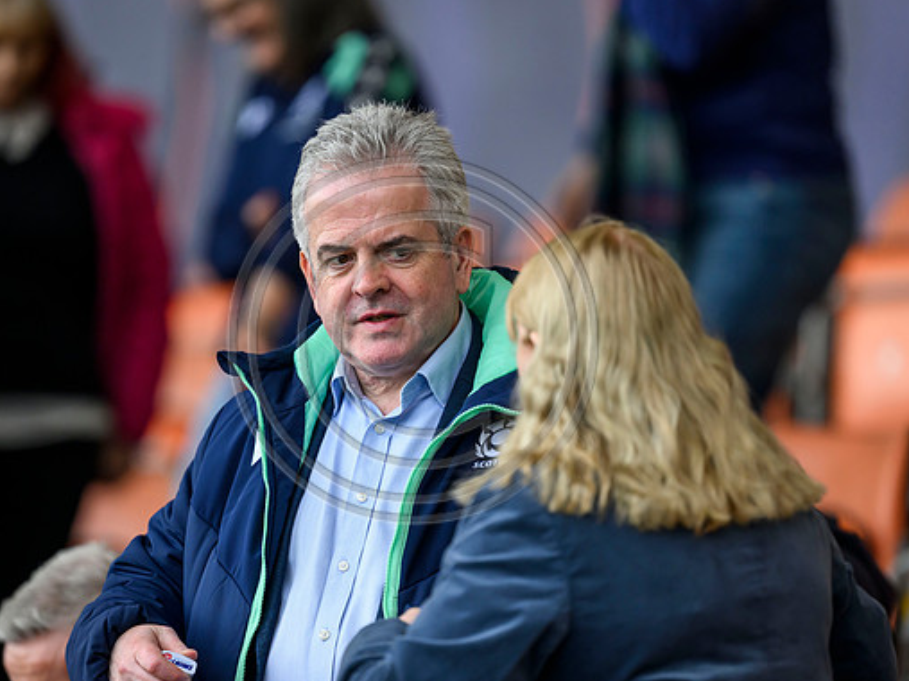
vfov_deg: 3.4
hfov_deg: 4.5
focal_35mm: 440
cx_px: 412
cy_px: 338
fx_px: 11551
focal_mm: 400
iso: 2000
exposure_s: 1/2000
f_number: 2.8
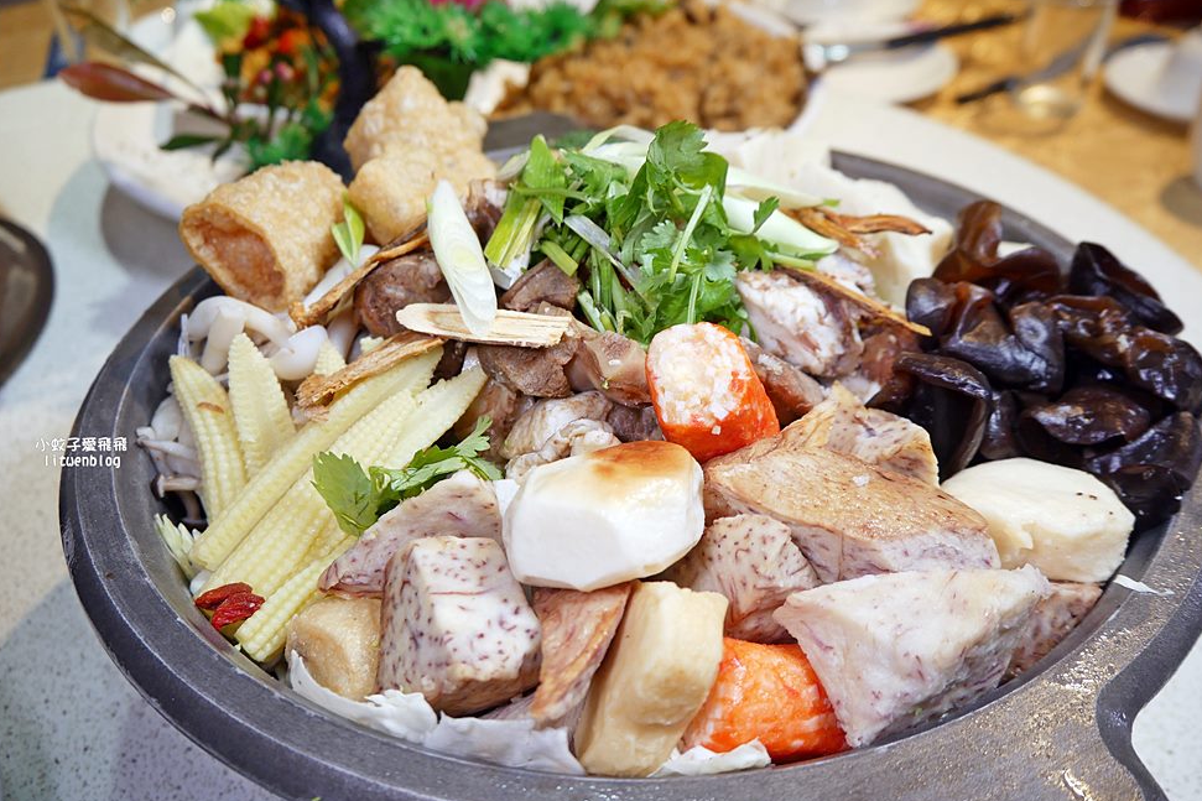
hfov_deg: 61.9
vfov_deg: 43.6
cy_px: 430
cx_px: 610
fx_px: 1001
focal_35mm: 30
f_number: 3.5
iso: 200
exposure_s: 1/80
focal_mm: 14
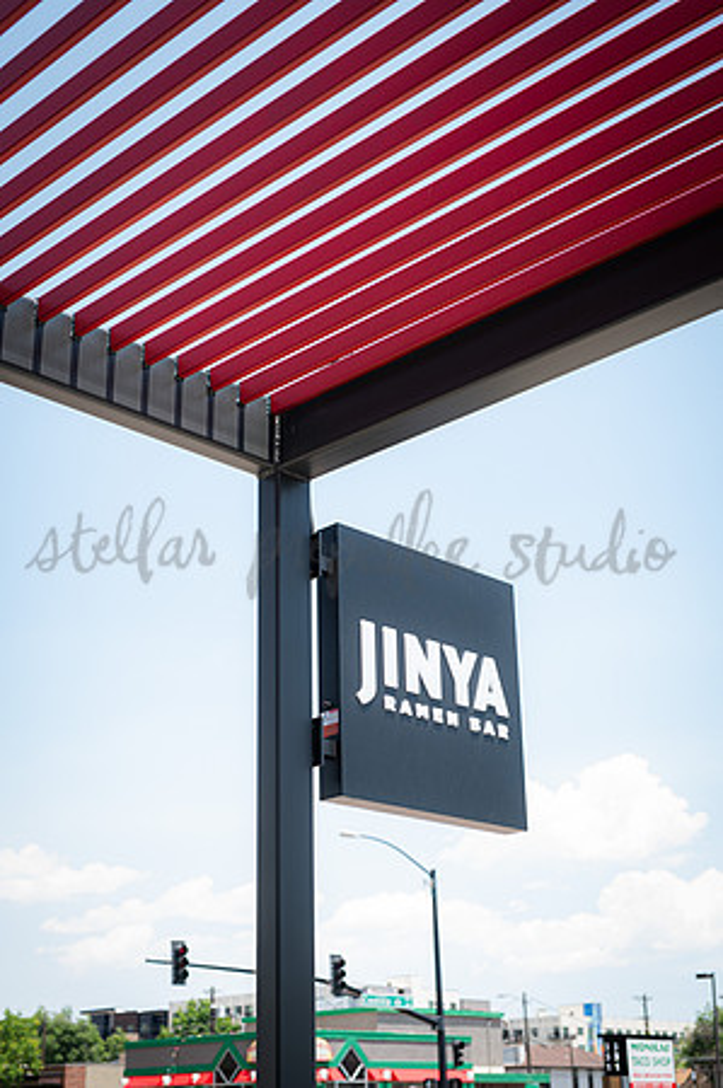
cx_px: 362
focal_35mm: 50
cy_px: 544
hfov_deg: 26.9
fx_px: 1510
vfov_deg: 39.6
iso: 200
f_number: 4
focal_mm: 50
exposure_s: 1/640
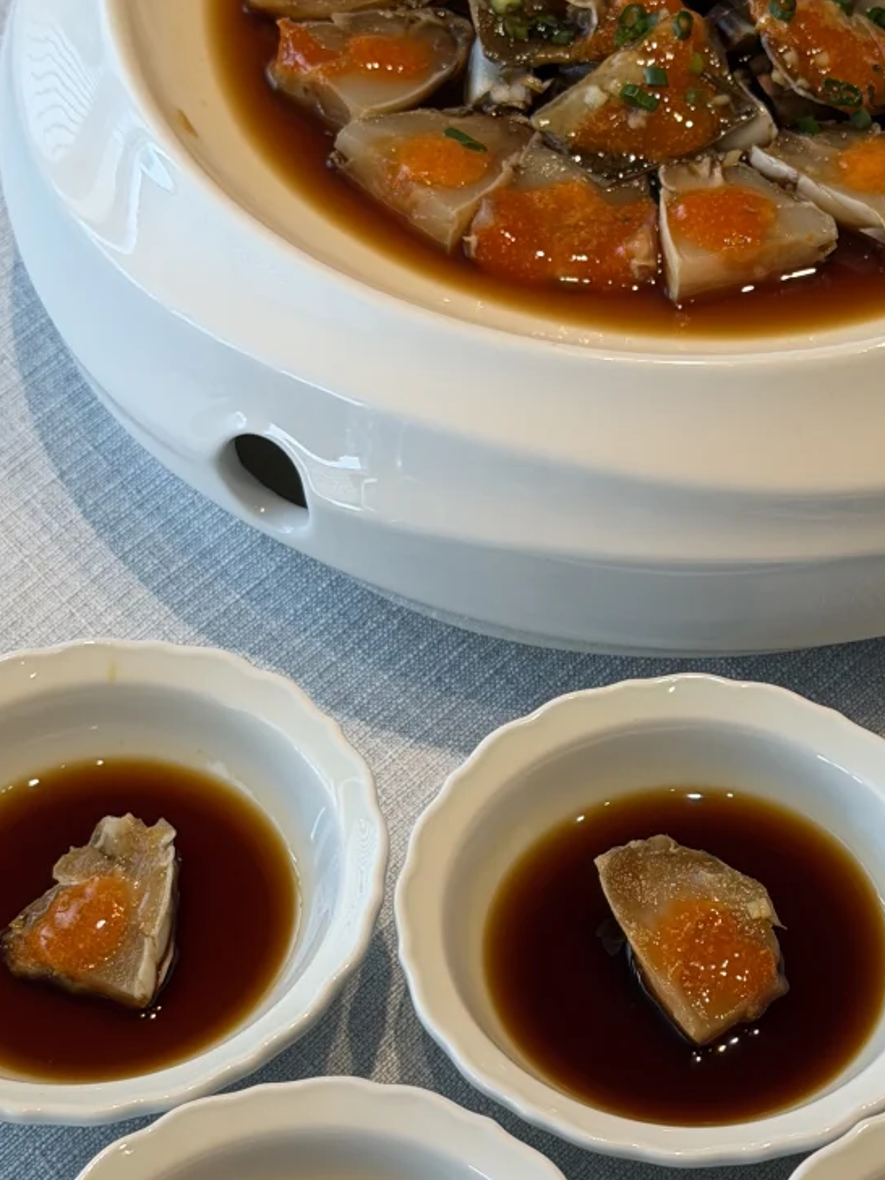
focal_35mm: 95
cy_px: 700
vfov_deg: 20.6
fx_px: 3238
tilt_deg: -52.5
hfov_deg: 15.5
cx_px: 715
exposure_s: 1/227
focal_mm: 6.76
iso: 50
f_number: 1.78
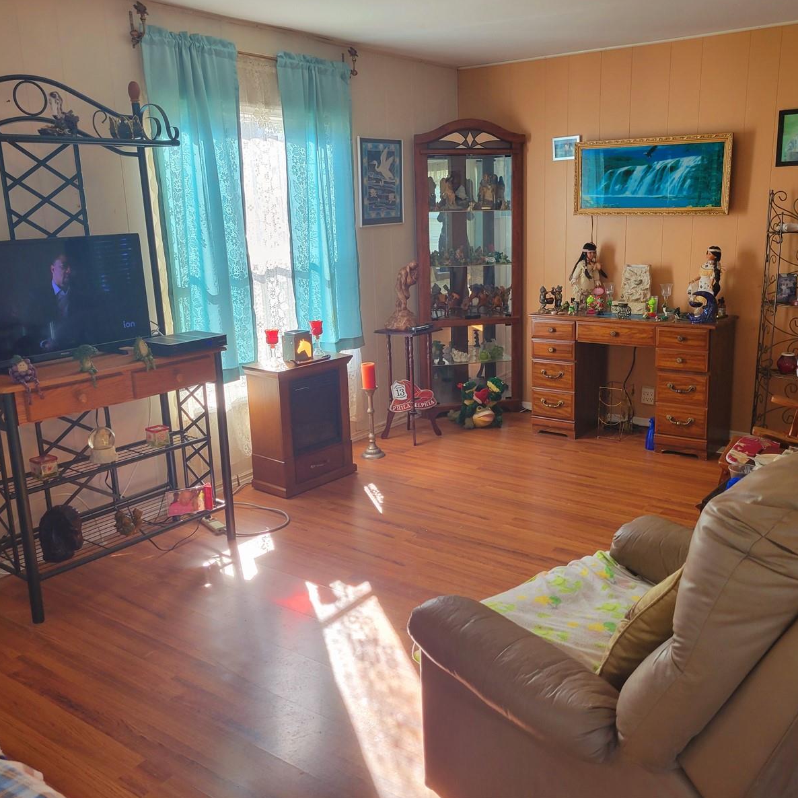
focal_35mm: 31
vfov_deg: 52.5
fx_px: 809
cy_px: 397
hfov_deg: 52.3
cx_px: 460
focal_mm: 5.4
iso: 80
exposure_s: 1/120
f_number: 1.8
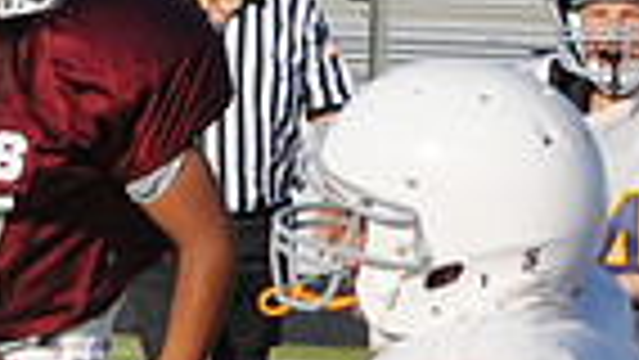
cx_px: 711
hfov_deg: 5.2
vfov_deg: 2.9
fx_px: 7054
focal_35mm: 416
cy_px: 677
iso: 400
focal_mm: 65
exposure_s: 1/1600
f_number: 6.3
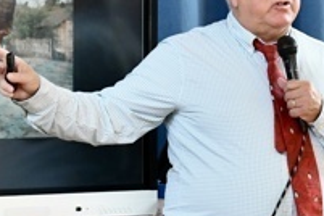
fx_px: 3762
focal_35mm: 418
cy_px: 249
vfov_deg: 3.3
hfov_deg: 4.9
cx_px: 255
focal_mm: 70
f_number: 5.6
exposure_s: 1/125
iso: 3200
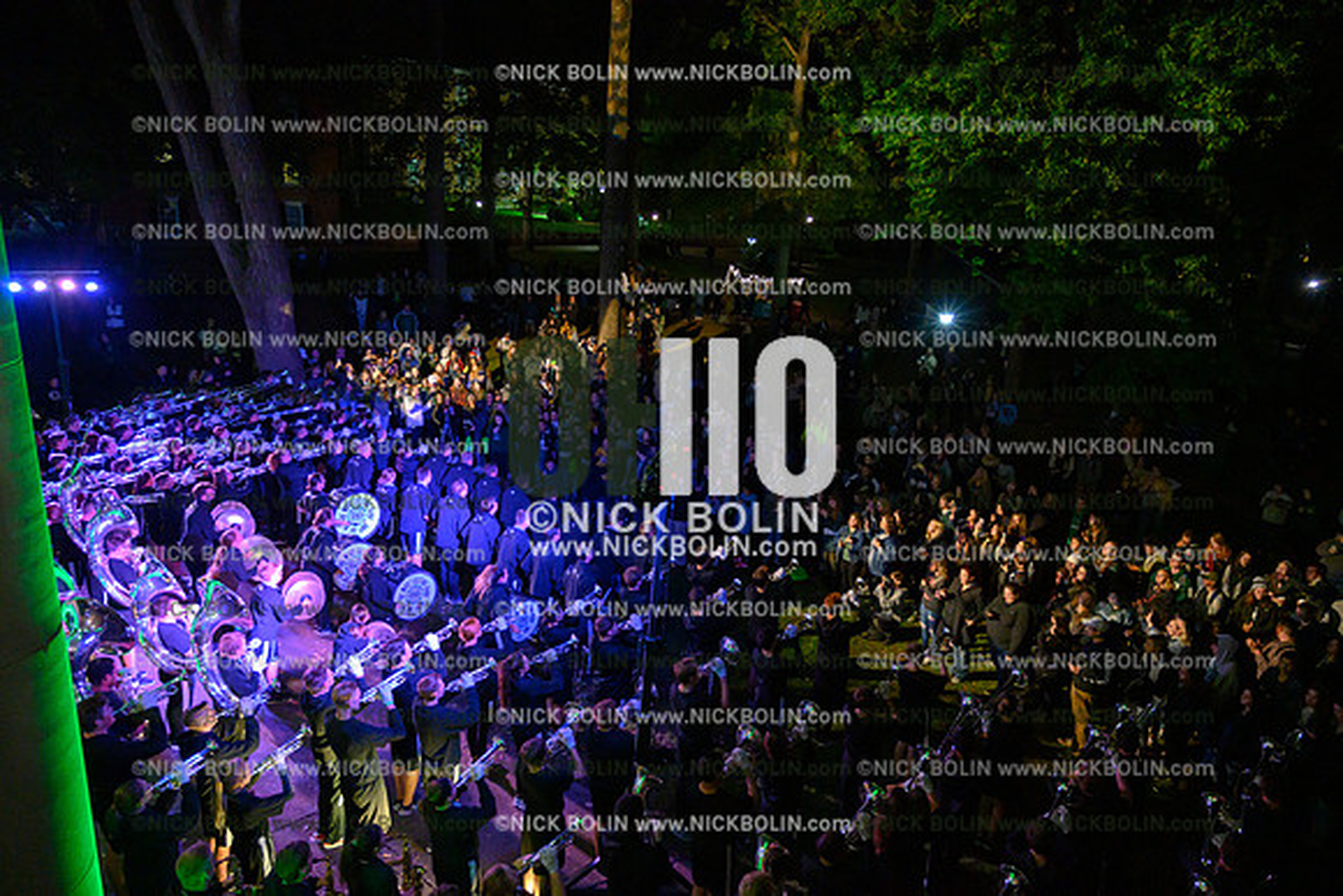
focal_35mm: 24
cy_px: 448
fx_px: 896
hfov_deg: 73.7
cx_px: 672
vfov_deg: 53.2
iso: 6400
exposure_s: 1/160
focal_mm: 24
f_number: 4
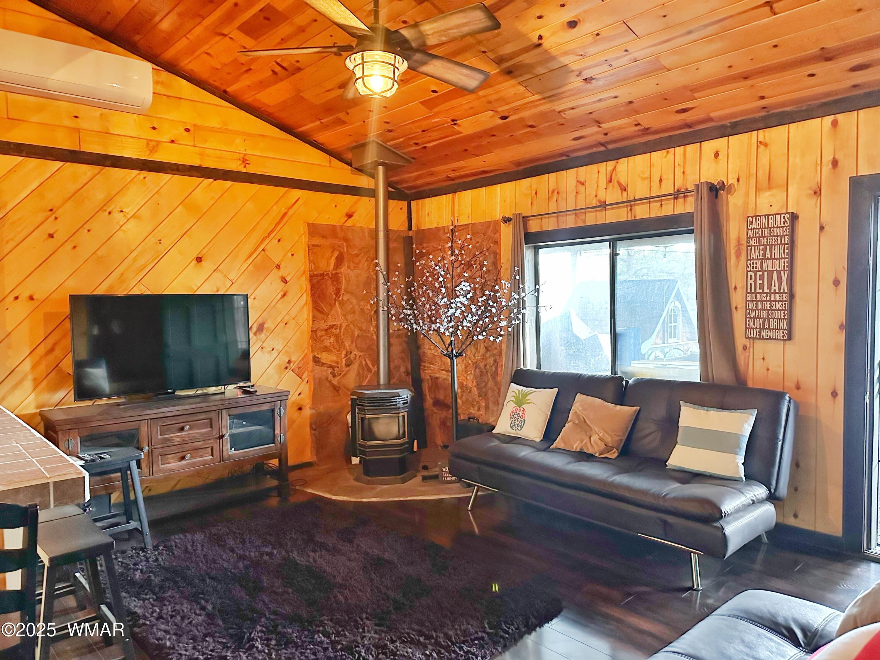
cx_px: 440
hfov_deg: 71.6
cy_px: 330
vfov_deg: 56.8
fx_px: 610
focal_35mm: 24
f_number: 1.78
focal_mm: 6.86
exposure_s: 1/40
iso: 1000
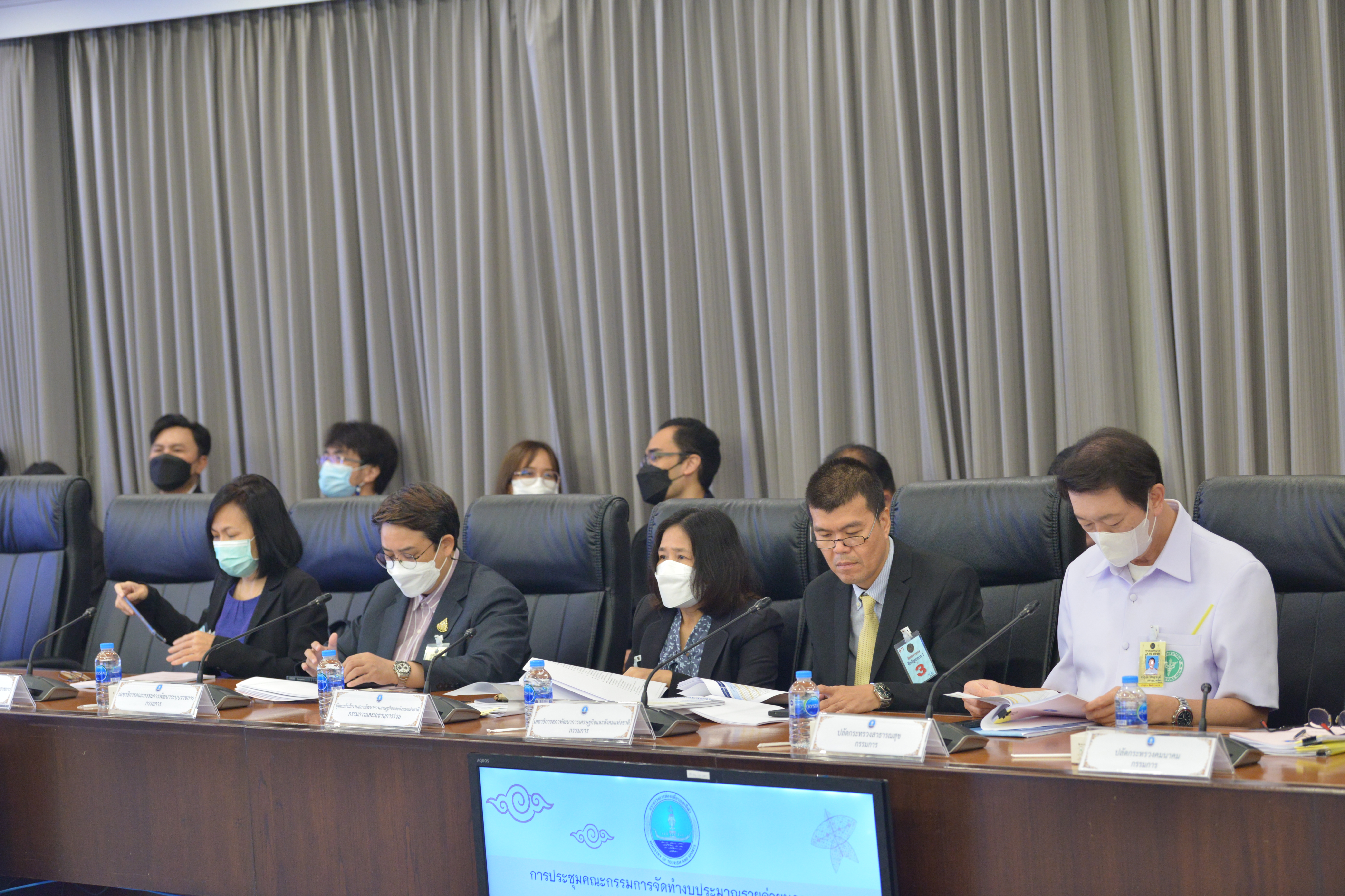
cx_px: 672
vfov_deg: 12.5
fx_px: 4109
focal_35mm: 110
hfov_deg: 18.6
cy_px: 448
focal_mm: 110
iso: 3200
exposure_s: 1/125
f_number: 4
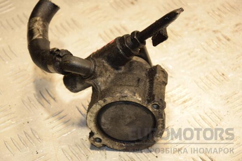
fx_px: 756
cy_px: 80
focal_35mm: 112
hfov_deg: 18.2
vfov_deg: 12.2
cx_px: 121
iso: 800
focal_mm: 75
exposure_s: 1/160
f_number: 5.3
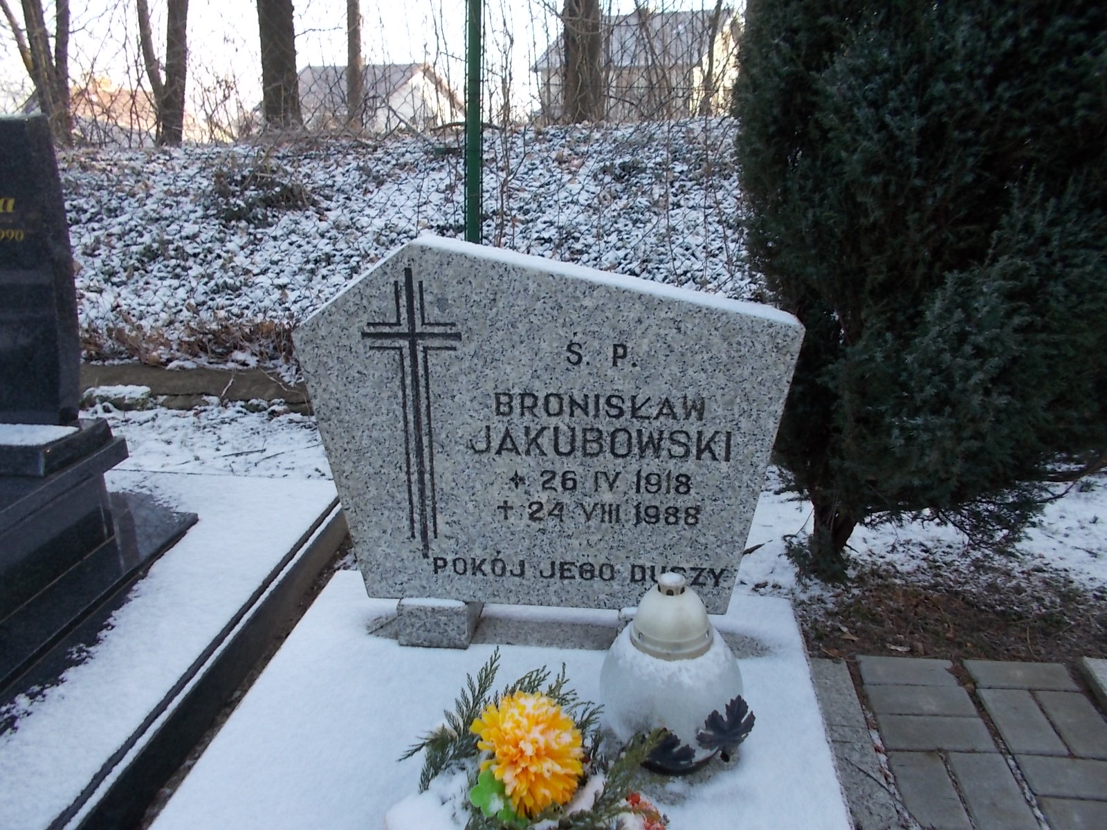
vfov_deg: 53.1
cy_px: 415
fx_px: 831
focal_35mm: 26
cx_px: 554
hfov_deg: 67.3
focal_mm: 4.6
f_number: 3.2
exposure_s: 1/100
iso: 80
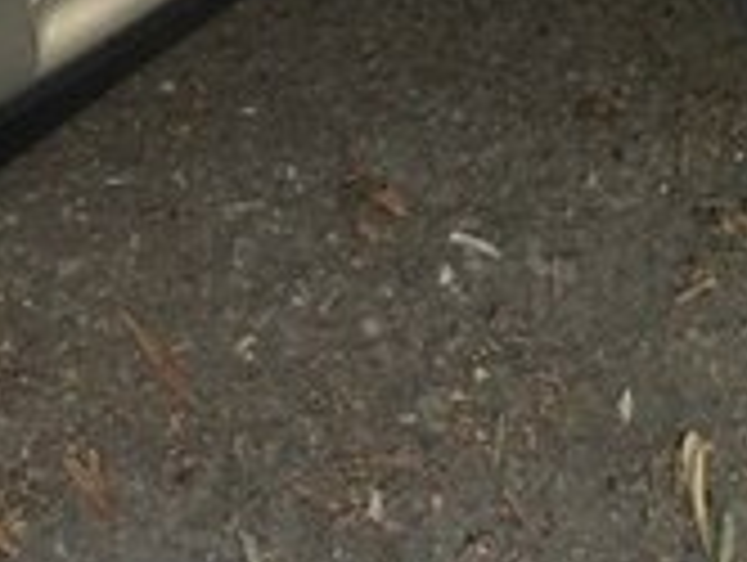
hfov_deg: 14.8
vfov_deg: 12.4
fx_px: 2485
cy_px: -236
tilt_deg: -61.2
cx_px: -612
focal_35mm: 115
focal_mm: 4.15
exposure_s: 1/100
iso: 50
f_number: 2.2
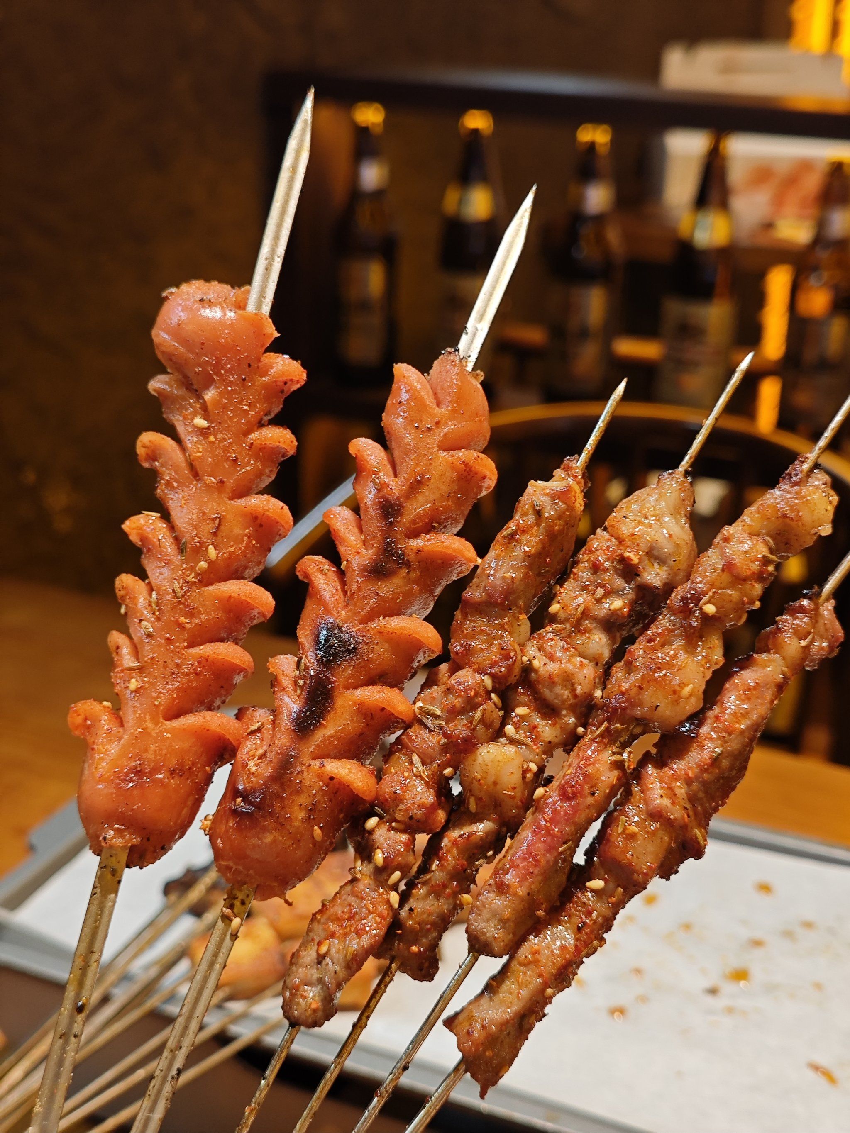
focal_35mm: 46
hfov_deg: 31.5
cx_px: 425
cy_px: 566
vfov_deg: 41.2
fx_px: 1506
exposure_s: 1/80
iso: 200
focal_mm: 6.55
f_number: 1.6
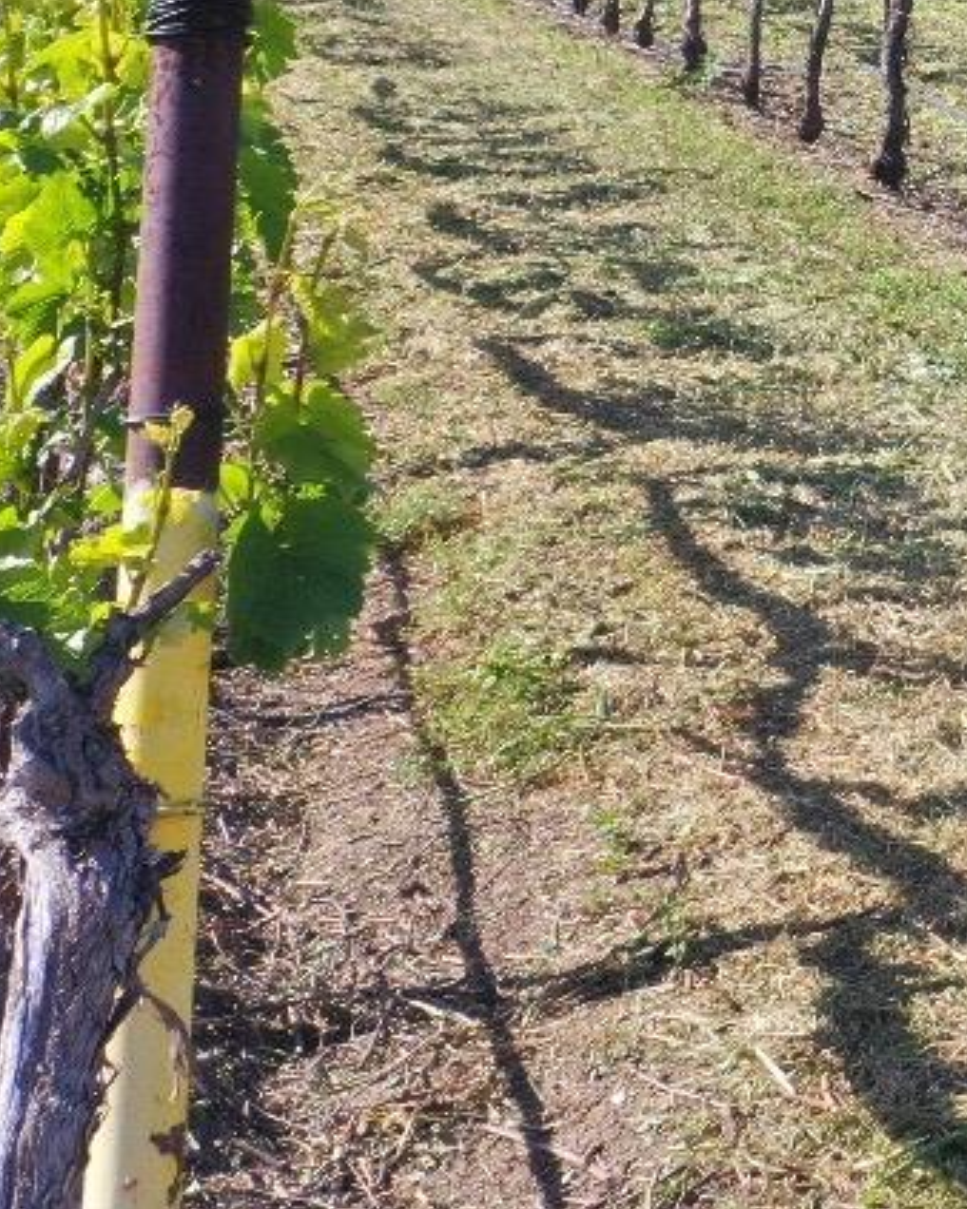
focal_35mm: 93
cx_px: 1933
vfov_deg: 20.1
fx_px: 3328
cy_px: 84
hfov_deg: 14.0
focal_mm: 10.26
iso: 100
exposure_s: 1/320
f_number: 5
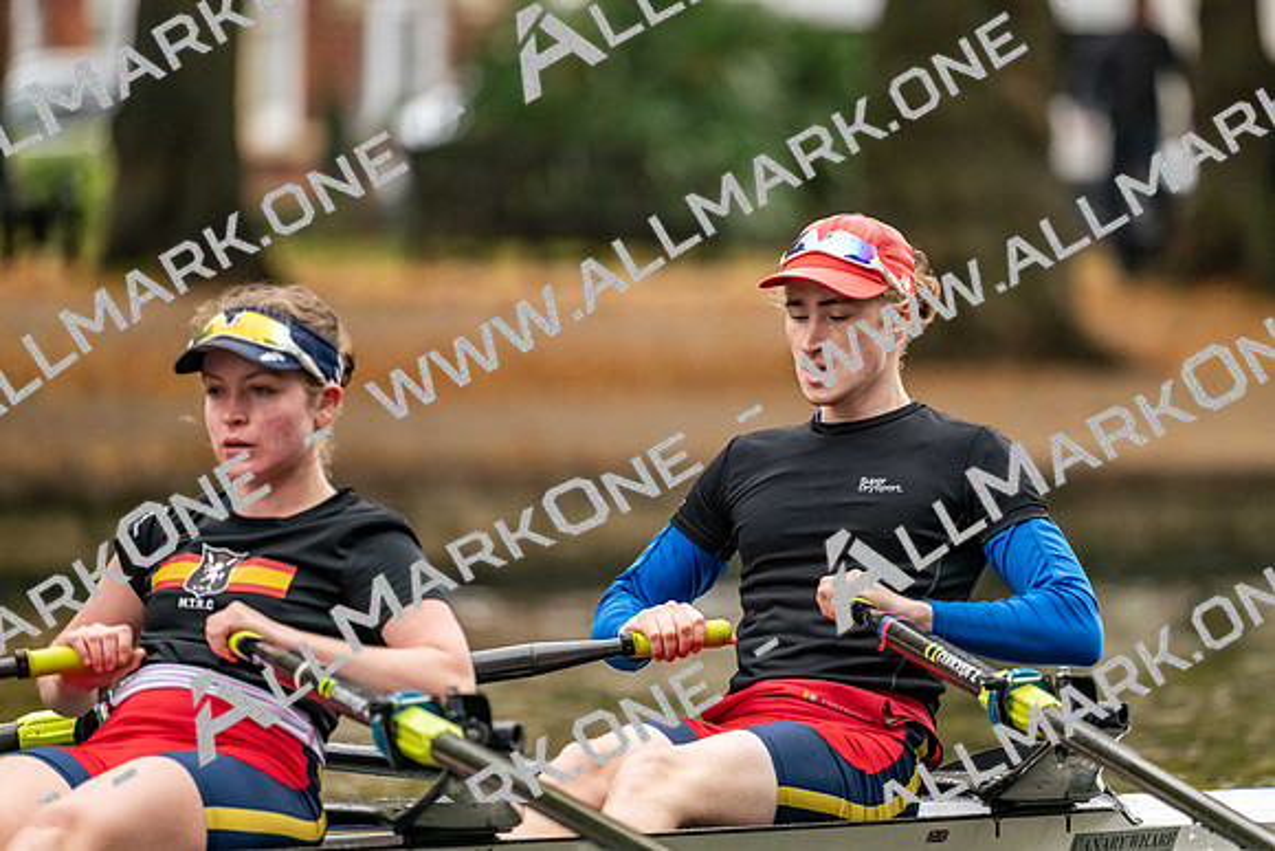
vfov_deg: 3.4
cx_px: 638
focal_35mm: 400
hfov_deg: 5.2
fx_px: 14169
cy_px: 426
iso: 4000
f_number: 4.5
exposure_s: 1/2500
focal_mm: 400
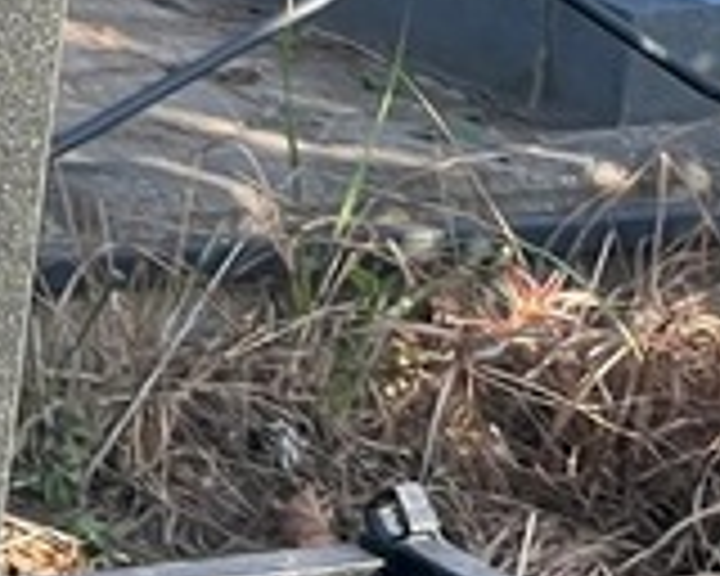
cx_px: -729
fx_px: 8012
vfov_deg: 4.1
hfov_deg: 5.1
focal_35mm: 376
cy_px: 774
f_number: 2.8
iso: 32
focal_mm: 9
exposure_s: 1/151
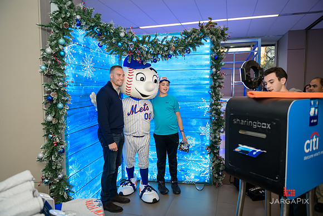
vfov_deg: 53.2
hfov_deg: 73.7
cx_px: 162
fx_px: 215
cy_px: 108
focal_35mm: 24
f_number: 3.2
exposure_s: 1/125
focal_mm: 24
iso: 400
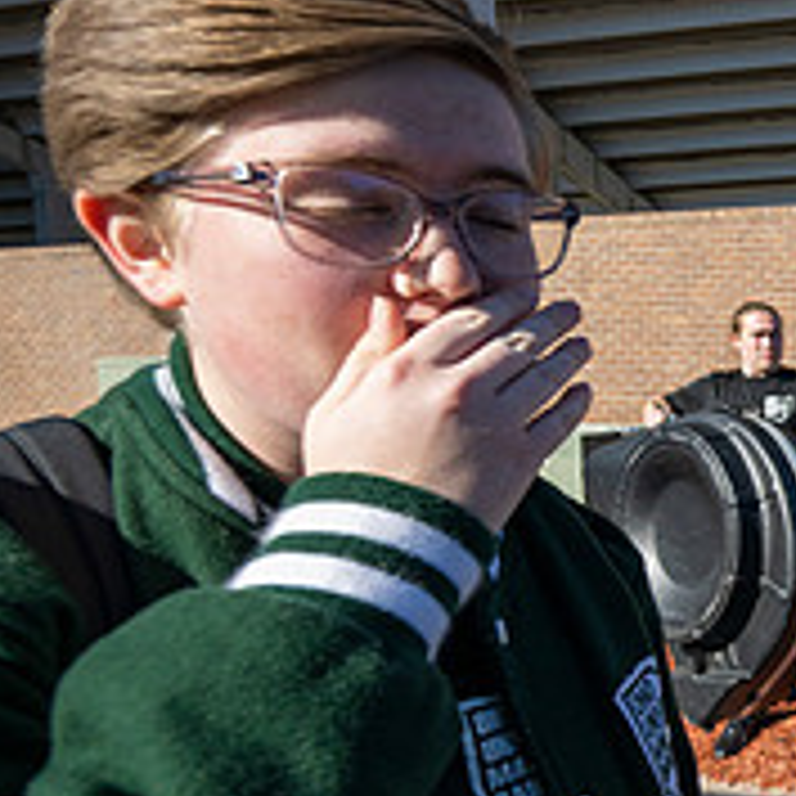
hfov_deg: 29.3
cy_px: 465
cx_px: 1151
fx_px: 1015
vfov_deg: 42.7
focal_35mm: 39
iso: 400
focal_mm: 14
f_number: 5
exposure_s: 1/2000
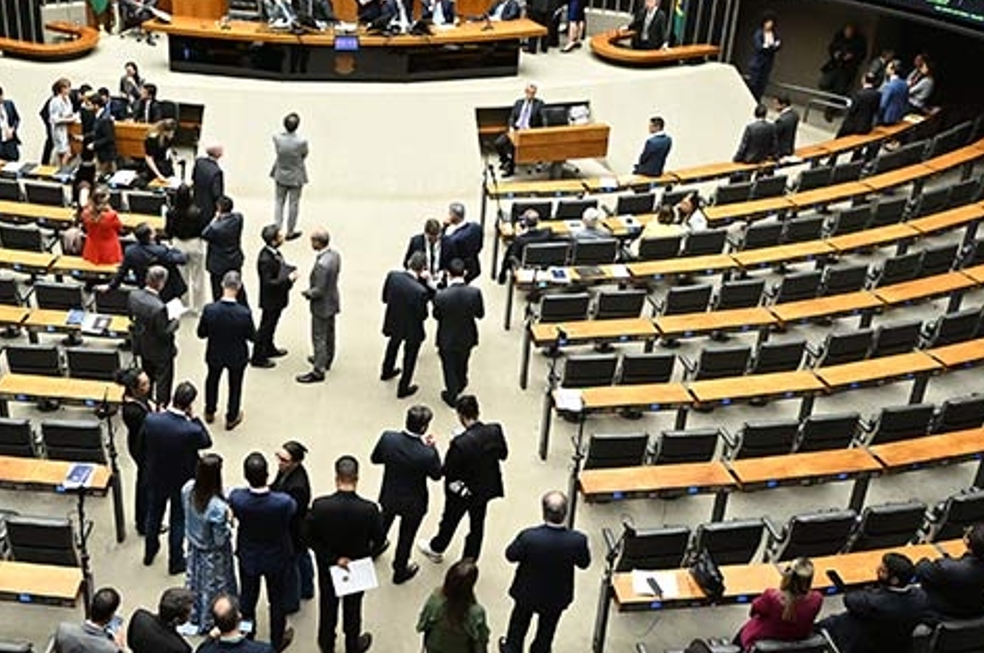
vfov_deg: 33.0
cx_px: 343
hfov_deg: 47.9
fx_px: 1092
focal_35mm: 40
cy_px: 214
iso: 2500
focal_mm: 22
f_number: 4
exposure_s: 1/160
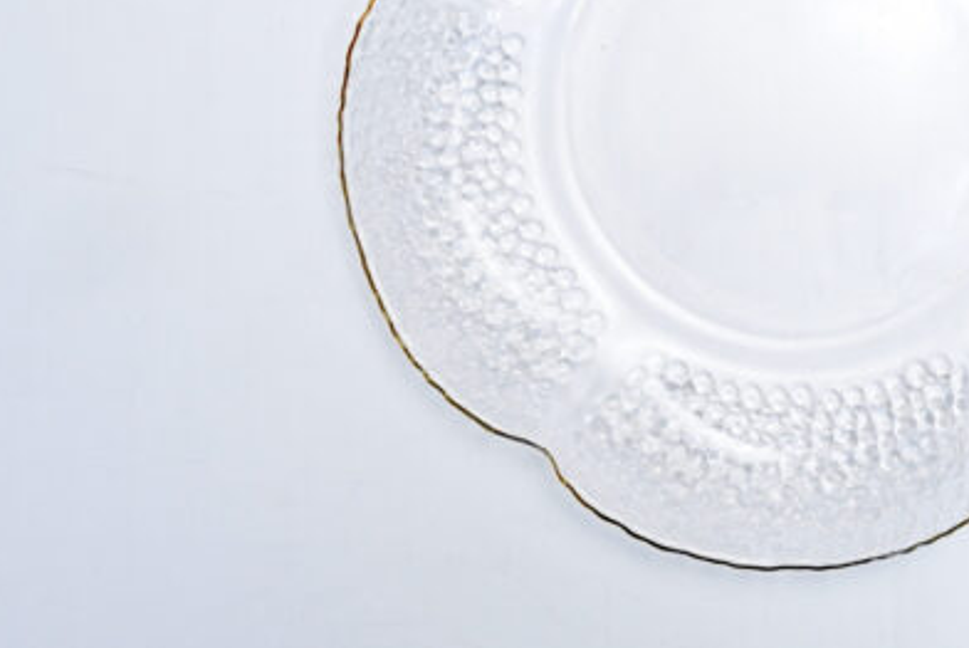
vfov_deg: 14.9
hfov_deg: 21.9
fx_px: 2451
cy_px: 77
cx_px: 833
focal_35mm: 91
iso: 3200
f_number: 10
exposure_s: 1/200
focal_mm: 51
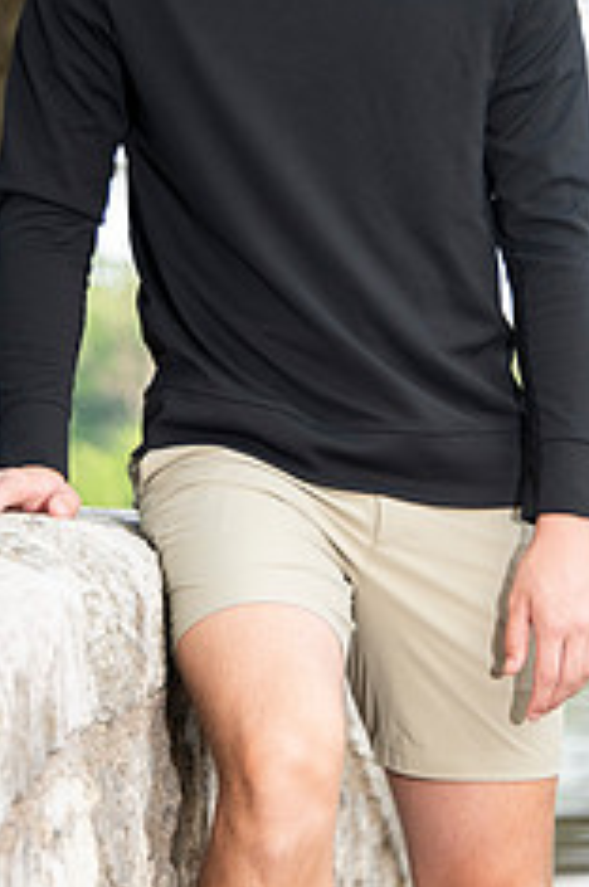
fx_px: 6375
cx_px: 321
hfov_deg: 5.3
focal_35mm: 259
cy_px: 234
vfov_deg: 8.0
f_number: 5.6
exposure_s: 1/160
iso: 500
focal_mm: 135
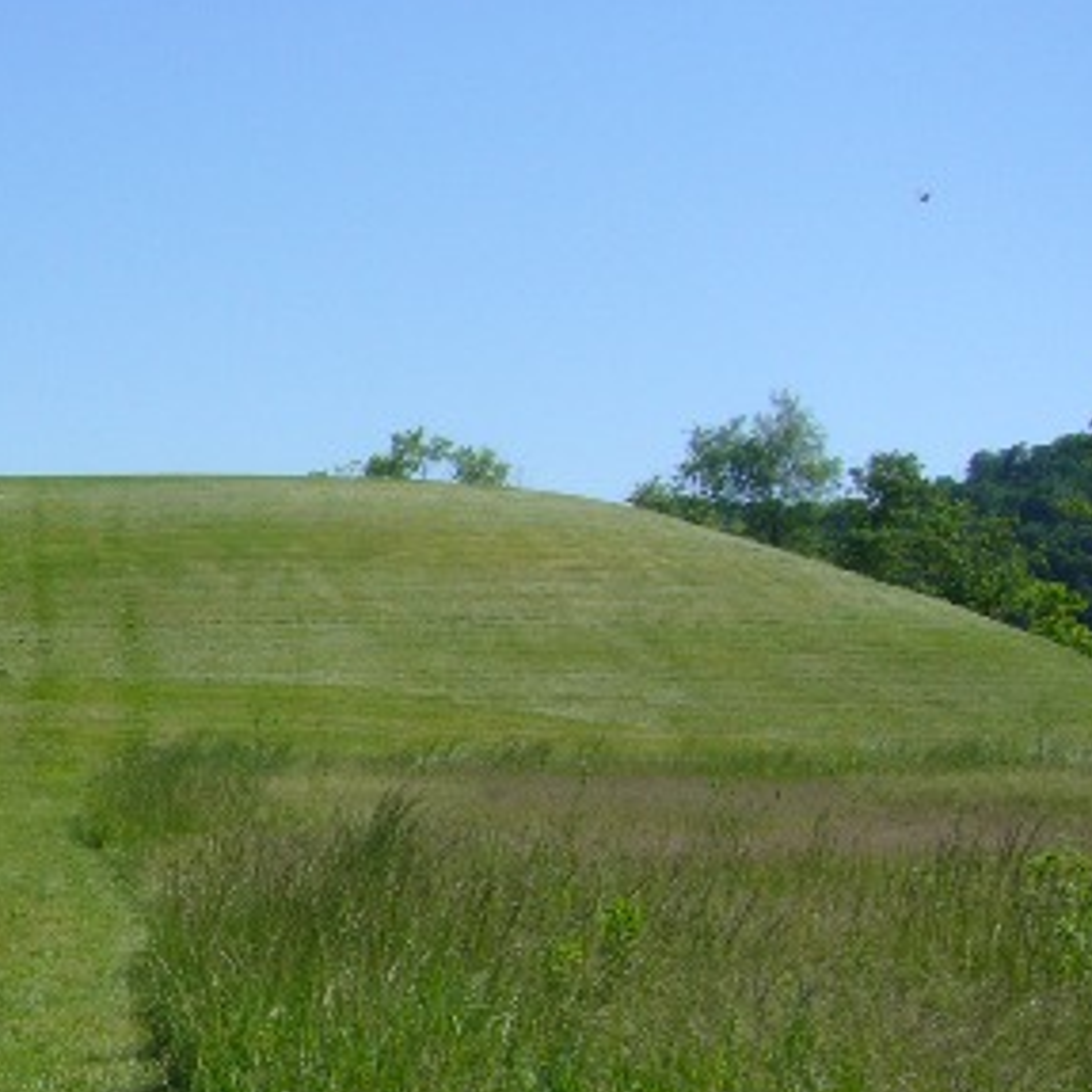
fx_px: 2463
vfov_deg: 24.9
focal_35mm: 69
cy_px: 715
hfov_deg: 23.6
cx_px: -84
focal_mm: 5.8
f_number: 5.6
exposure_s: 1/500
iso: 100
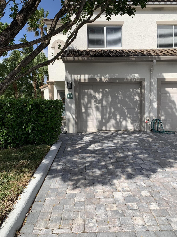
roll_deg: +0.1
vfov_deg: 67.3
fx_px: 177
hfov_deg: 53.1
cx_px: 88
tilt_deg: -3.0
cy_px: 118
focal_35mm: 26
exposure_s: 1/2611
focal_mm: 4.25
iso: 25
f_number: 1.8
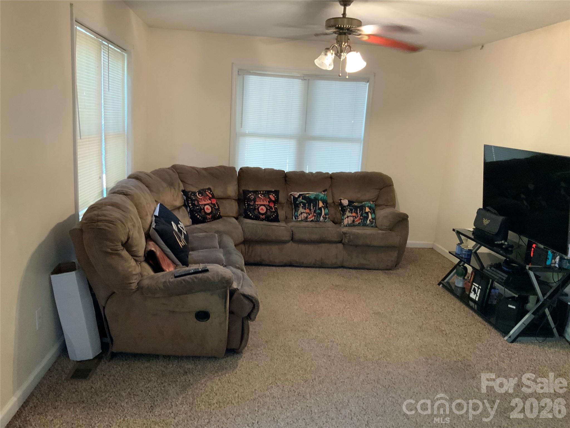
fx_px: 478
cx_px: 285
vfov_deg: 48.2
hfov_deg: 61.7
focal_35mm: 29
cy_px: 214
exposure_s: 1/40
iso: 200
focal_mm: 3
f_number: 1.8
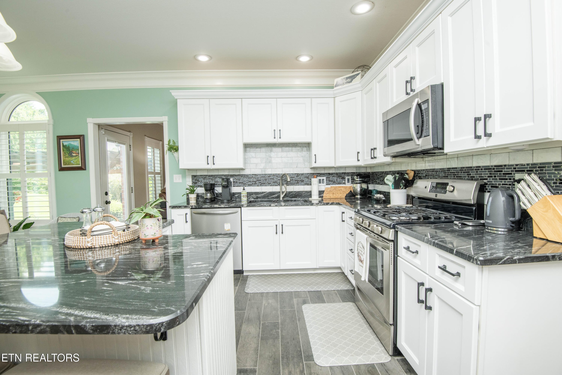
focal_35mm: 16
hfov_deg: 96.7
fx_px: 250
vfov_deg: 73.7
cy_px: 188
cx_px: 281
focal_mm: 16
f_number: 9
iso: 400
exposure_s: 1/60
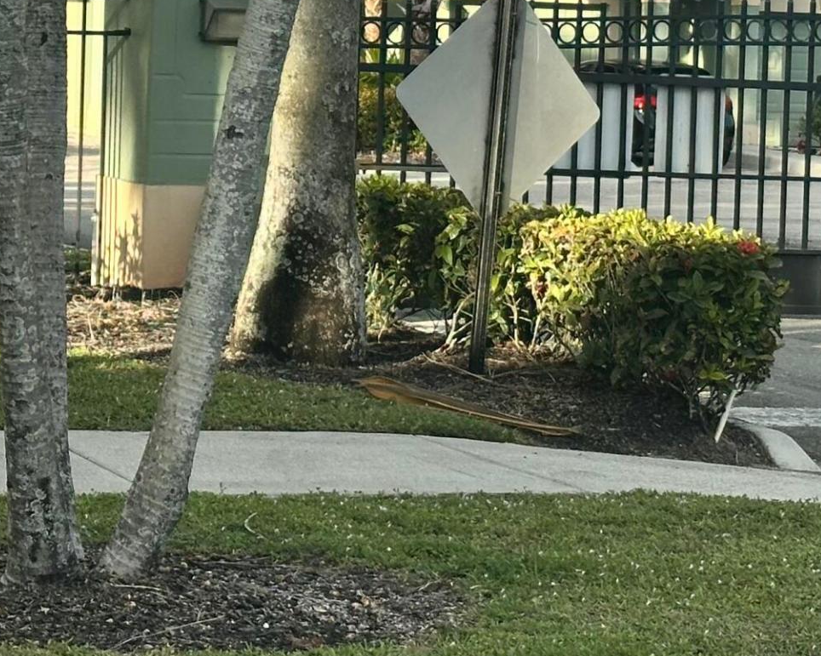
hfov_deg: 13.8
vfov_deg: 10.9
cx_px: 314
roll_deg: -2.4
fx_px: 3401
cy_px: -32
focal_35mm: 140
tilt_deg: +2.2
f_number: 1.78
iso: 64
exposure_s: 1/2028
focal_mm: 6.86
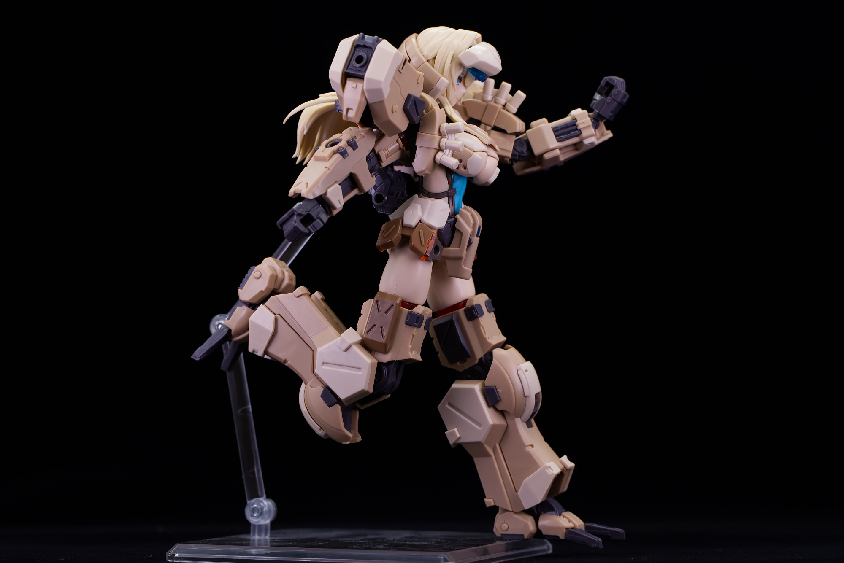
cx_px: 422
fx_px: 2111
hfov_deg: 22.6
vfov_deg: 15.2
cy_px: 282
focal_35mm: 90
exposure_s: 1/125
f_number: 5.6
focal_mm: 90
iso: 500
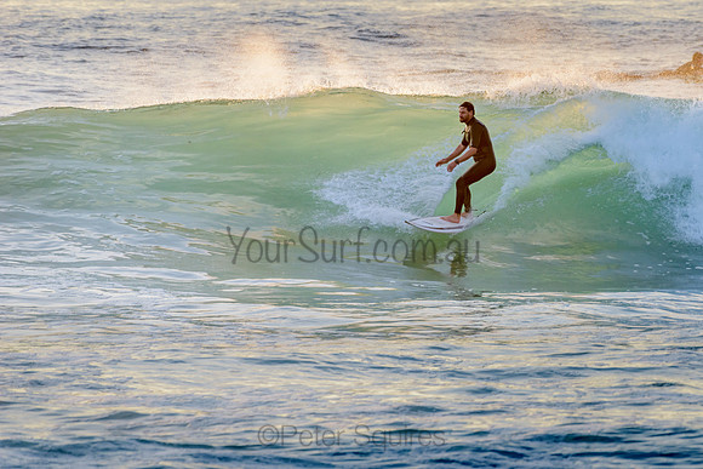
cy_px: 182
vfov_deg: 2.2
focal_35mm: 613
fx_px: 11969
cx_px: 431
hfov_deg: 3.4
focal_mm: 500
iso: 220
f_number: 5.6
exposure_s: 1/320
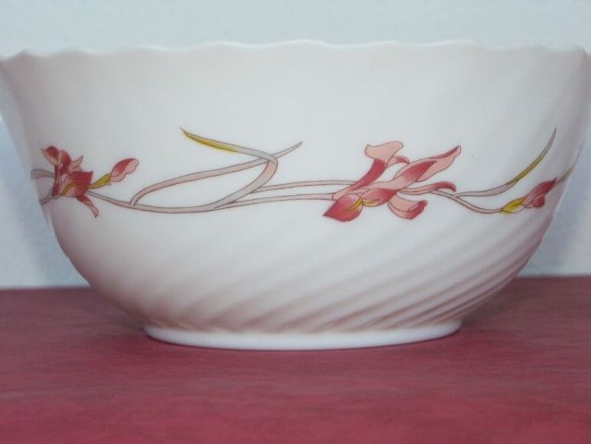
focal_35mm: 84
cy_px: 222
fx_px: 1434
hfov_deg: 23.3
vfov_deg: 17.6
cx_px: 296
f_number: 4
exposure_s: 1/80
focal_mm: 20.78
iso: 100
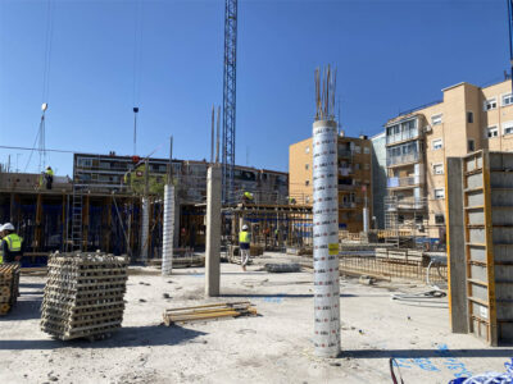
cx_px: 256
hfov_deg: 67.3
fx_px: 385
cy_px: 192
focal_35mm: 26
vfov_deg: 53.1
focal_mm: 4.2
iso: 32
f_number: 1.8
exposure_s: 1/4274
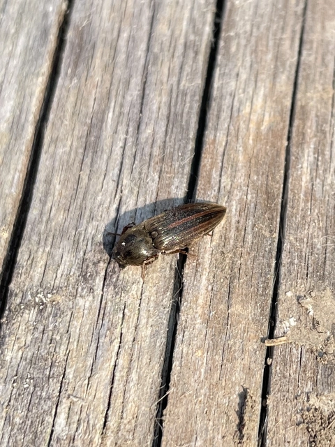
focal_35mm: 26
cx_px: 168
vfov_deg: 67.3
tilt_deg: -56.9
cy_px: 224
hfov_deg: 53.1
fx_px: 335
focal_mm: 4.2
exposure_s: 1/725
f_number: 1.6
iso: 32
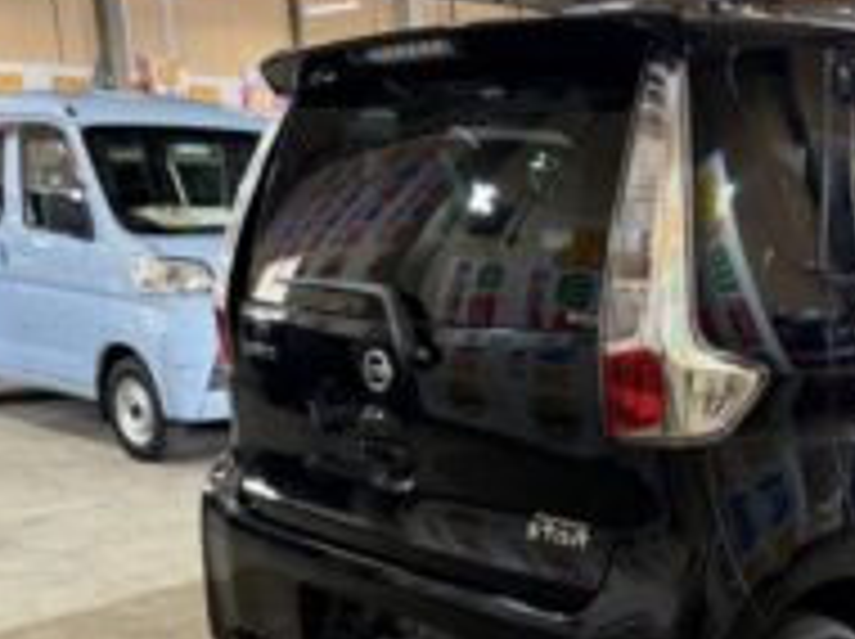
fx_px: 1184
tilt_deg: -15.7
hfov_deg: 38.4
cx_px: 666
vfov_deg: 29.4
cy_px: 524
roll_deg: -0.6
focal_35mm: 48
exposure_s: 1/50
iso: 250
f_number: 1.6
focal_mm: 5.96
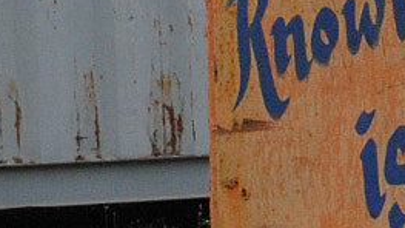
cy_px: 44
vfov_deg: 7.0
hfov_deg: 12.4
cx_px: 360
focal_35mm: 172
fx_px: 1847
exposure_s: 1/640
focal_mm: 18
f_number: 13
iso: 800
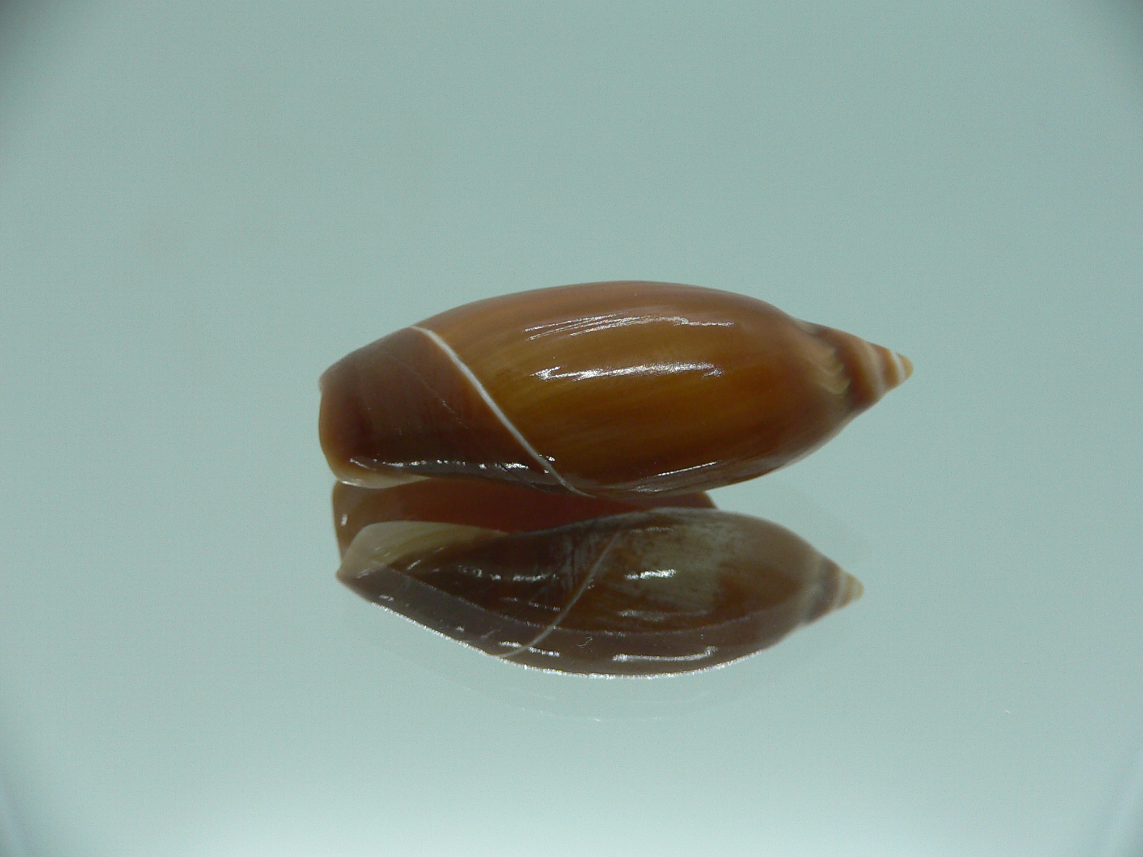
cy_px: 428
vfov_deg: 40.7
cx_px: 572
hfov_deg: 52.6
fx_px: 1156
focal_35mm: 35
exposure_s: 1/60
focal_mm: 4.6
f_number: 2.8
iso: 100
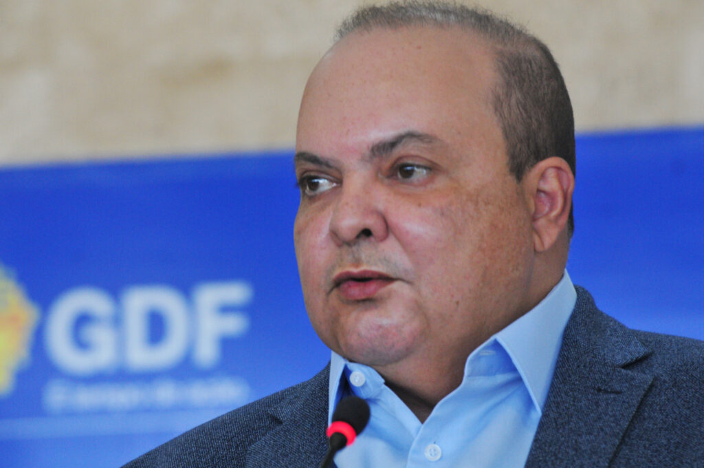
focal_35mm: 300
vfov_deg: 4.6
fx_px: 5859
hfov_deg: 6.9
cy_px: 234
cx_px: 352
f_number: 4.5
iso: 1000
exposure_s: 1/100
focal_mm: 200
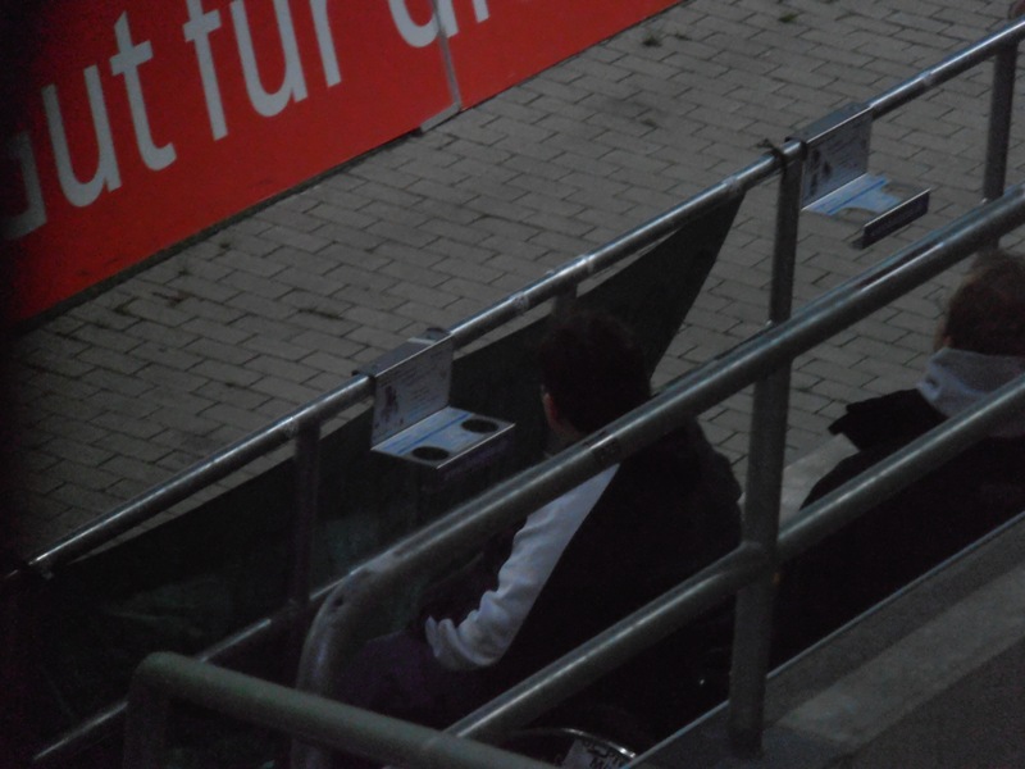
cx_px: 512
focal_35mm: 300
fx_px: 8883
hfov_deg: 6.6
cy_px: 384
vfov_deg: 5.0
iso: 800
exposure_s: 1/200
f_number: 5.9
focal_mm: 52.5
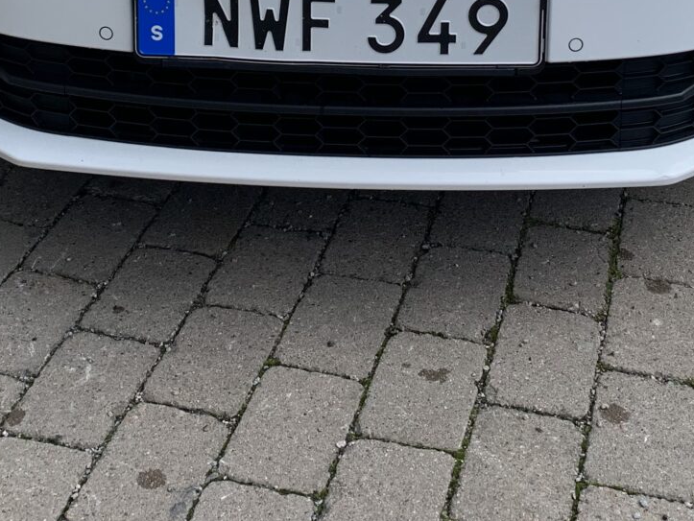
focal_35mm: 69
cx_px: 361
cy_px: -151
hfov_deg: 28.1
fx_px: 1384
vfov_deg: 19.7
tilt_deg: -16.2
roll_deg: +0.5
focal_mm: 4.25
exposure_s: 1/962
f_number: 1.8
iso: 25
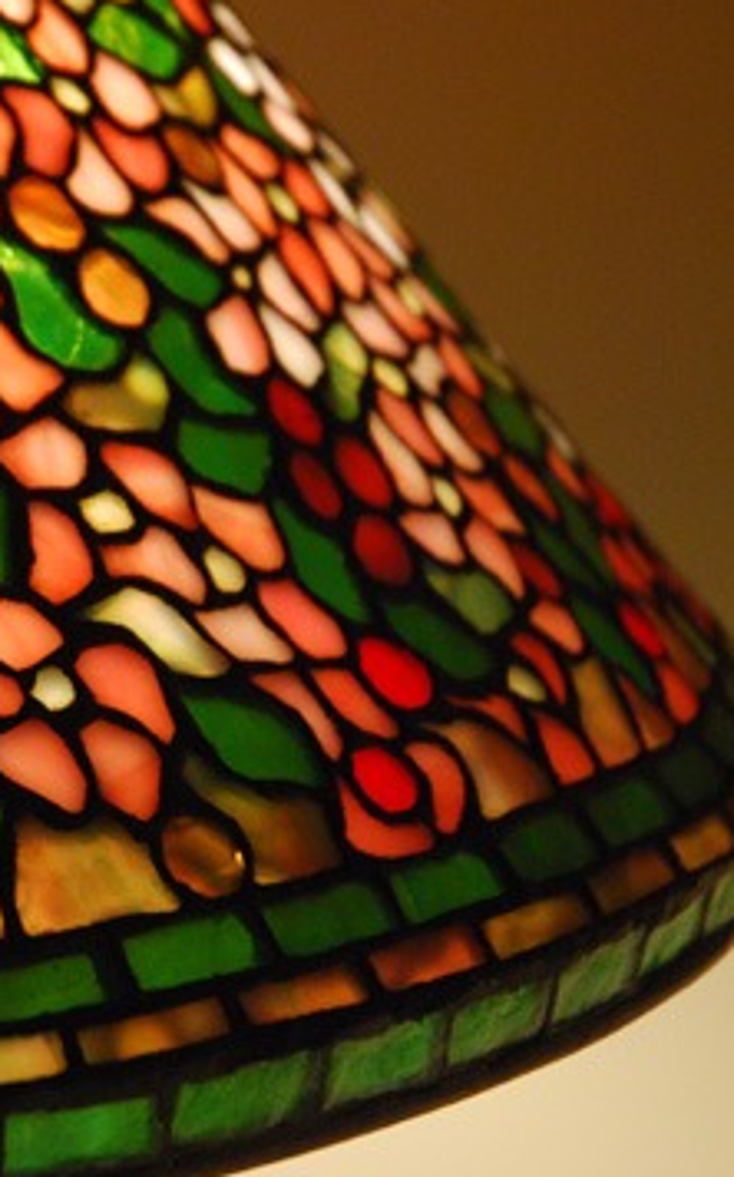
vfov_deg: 13.5
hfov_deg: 8.4
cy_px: 522
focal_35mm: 155
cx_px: -149
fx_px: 4969
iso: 1250
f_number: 4.5
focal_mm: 60
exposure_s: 1/30
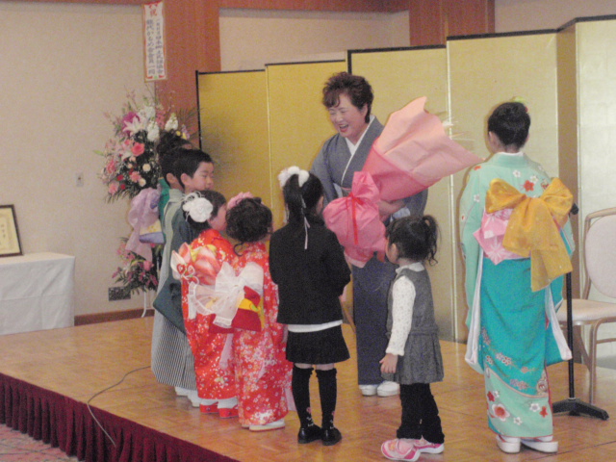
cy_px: 231
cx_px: 308
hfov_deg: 29.8
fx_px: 1157
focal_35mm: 65
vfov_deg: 22.6
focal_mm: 11.76
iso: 800
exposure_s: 1/60
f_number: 4.7
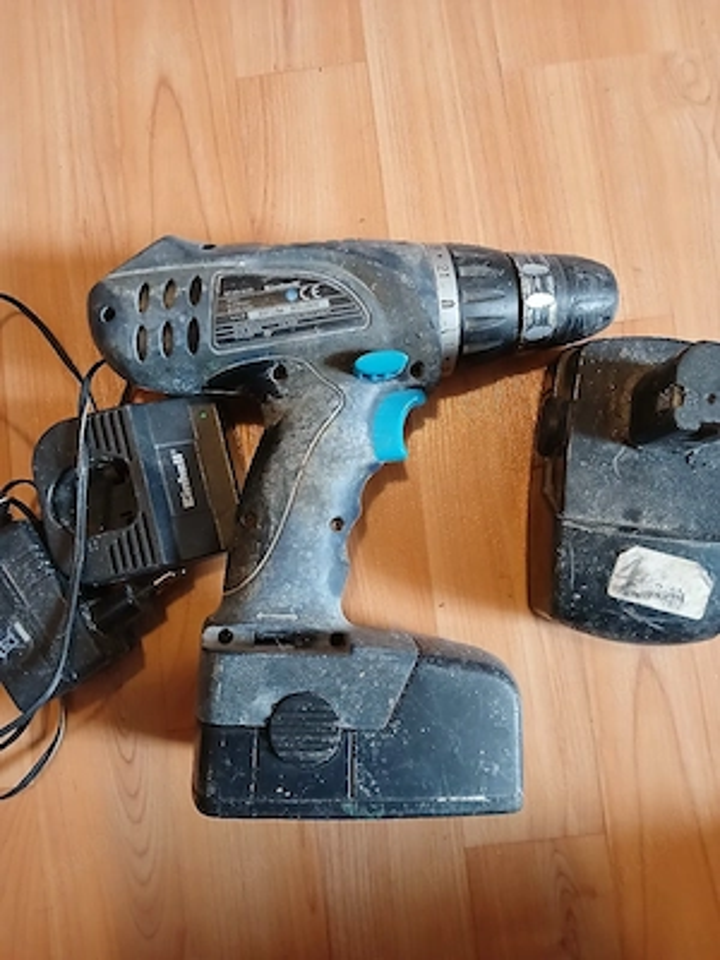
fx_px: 721
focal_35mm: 26
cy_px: 480
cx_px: 360
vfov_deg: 67.3
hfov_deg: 53.1
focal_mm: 3.98
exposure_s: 1/25.1
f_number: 1.8
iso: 500
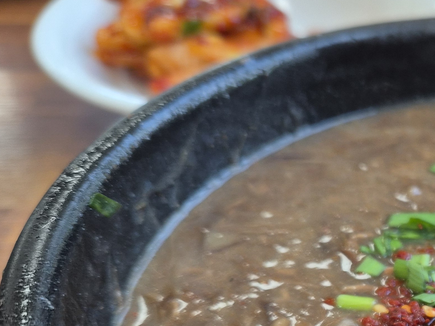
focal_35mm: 59
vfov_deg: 23.7
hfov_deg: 28.3
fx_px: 741
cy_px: 330
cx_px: 528
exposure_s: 1/120
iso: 100
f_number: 1.8
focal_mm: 5.4
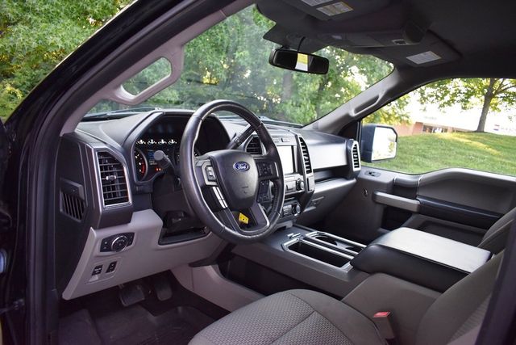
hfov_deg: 67.4
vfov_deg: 48.0
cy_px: 172
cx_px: 258
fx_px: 387
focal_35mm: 27
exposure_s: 1/250
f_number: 3.5
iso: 720
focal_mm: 18
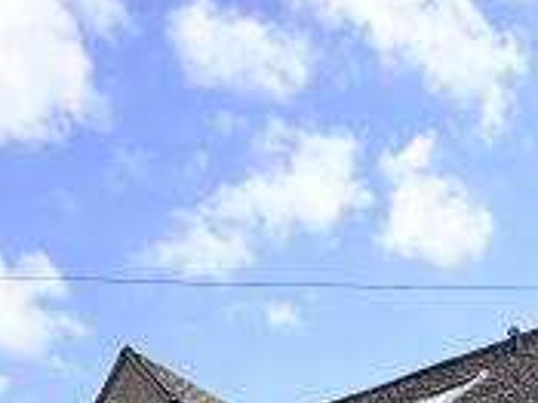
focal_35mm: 82
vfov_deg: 13.2
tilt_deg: +2.1
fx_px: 1274
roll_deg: -0.9
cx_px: 590
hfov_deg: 22.5
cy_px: 975
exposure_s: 1/924
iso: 40
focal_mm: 2.22
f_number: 2.2
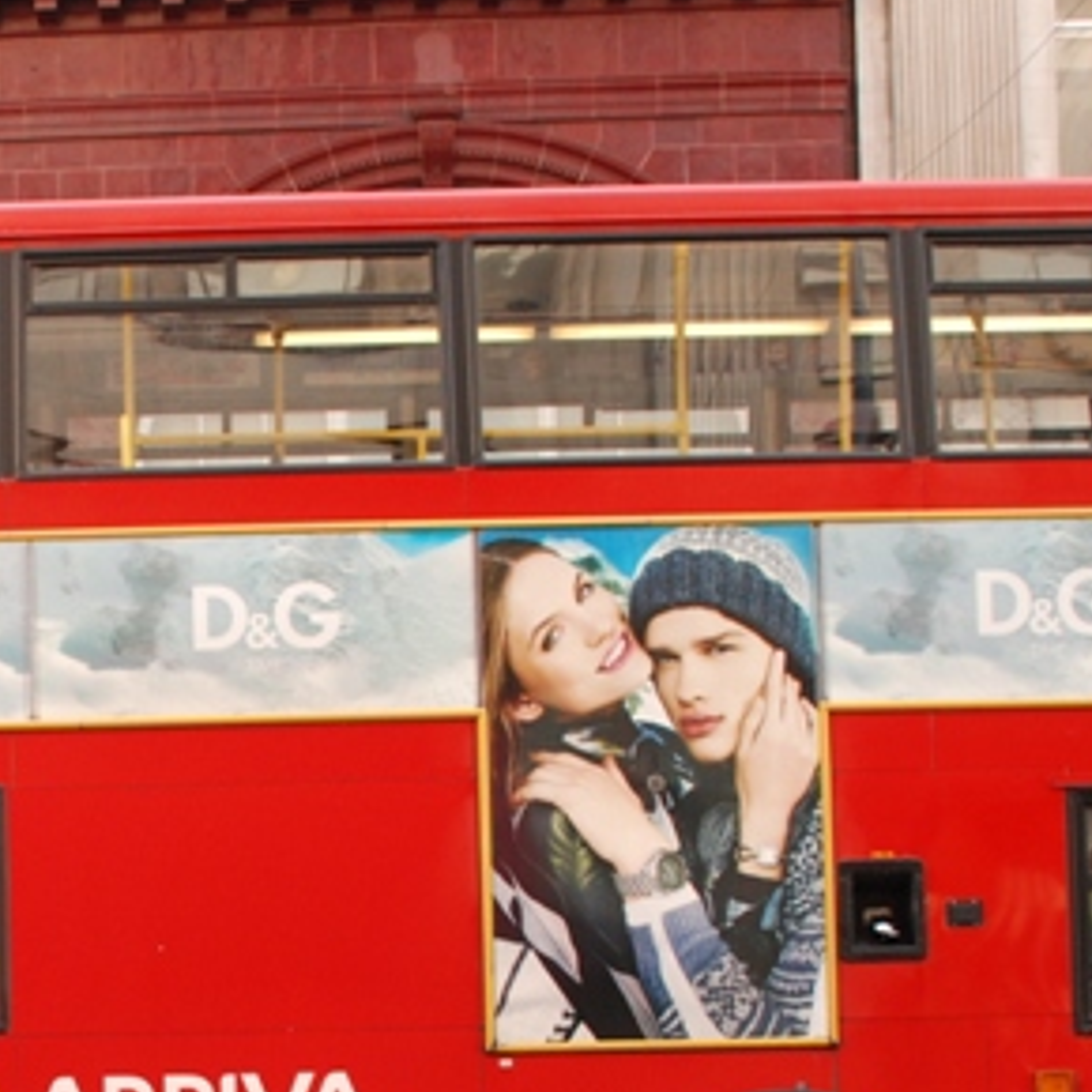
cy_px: 930
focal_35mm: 75
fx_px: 2677
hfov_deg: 22.5
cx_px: 94
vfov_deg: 22.6
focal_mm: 20
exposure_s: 1/100
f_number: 5
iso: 400
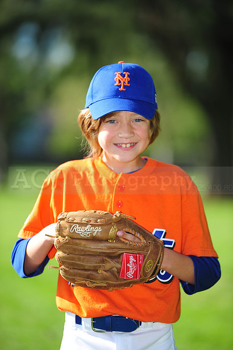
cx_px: 116
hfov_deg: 6.9
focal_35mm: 200
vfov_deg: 10.3
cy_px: 175
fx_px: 1944
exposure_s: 1/800
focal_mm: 200
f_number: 4
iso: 200
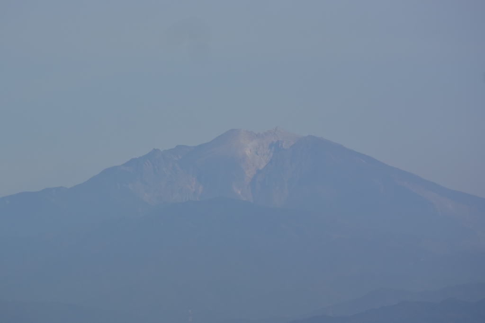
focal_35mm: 561
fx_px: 7558
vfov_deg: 2.5
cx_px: 242
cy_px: 162
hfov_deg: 3.7
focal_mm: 208
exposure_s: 1/1000
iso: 160
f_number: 7.1
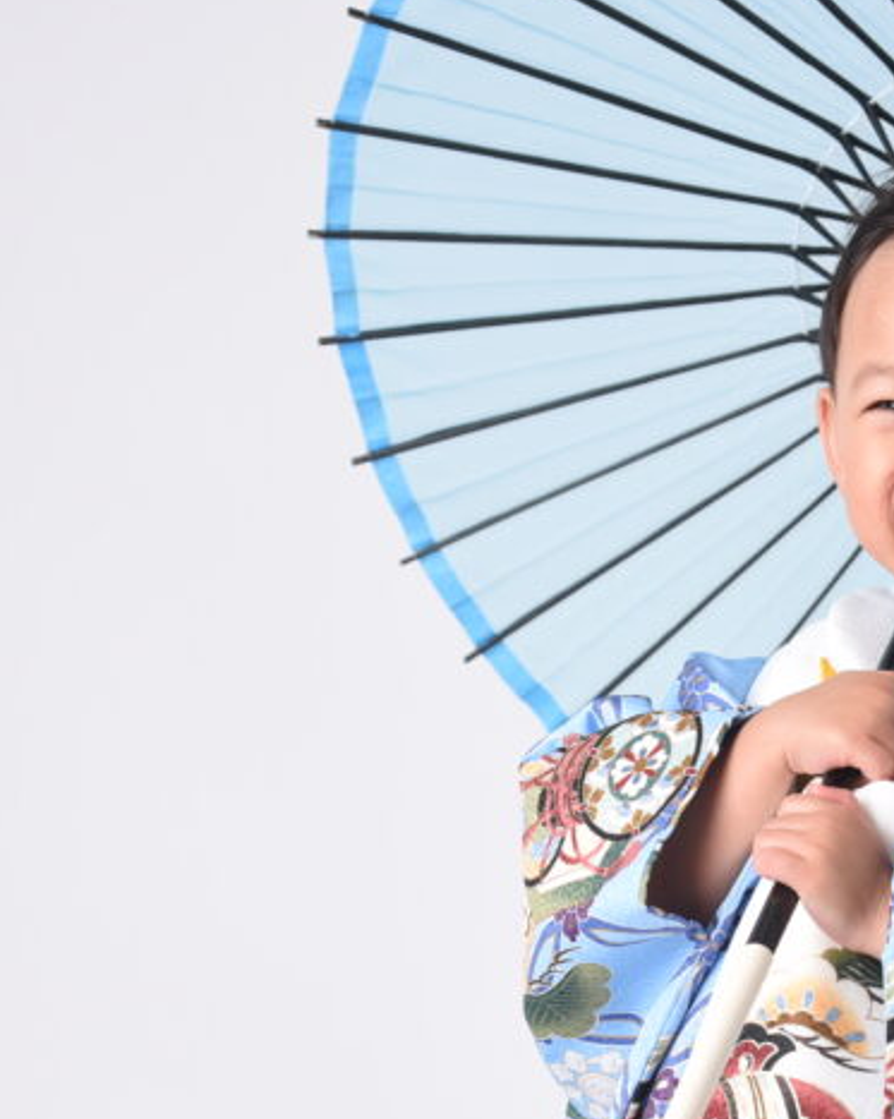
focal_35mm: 169
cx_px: 877
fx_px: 5595
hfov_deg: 9.1
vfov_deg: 11.4
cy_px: 786
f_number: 5.6
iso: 160
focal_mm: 82
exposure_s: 1/200
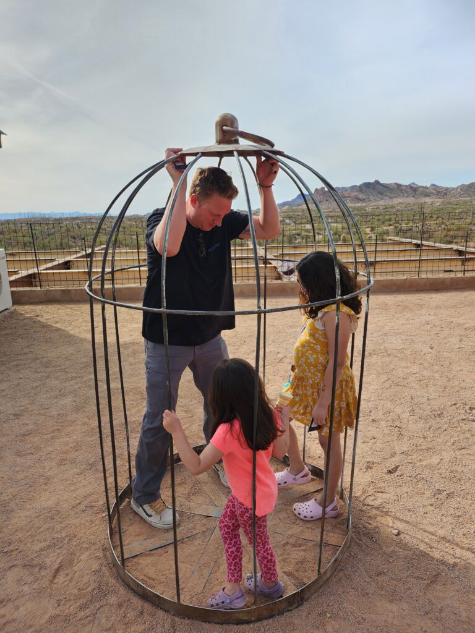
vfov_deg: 71.6
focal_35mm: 24
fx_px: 439
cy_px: 316
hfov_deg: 56.8
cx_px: 238
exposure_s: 1/1695
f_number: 1.8
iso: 50
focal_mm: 5
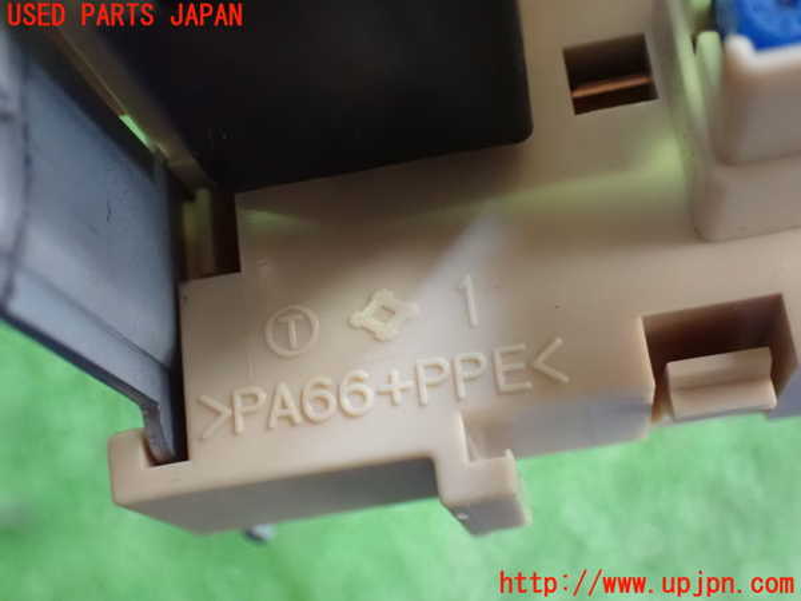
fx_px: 1157
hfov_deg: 38.2
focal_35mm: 50
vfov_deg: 29.1
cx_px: 400
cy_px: 300
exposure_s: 1/40
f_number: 3.2
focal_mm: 9.01
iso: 1600
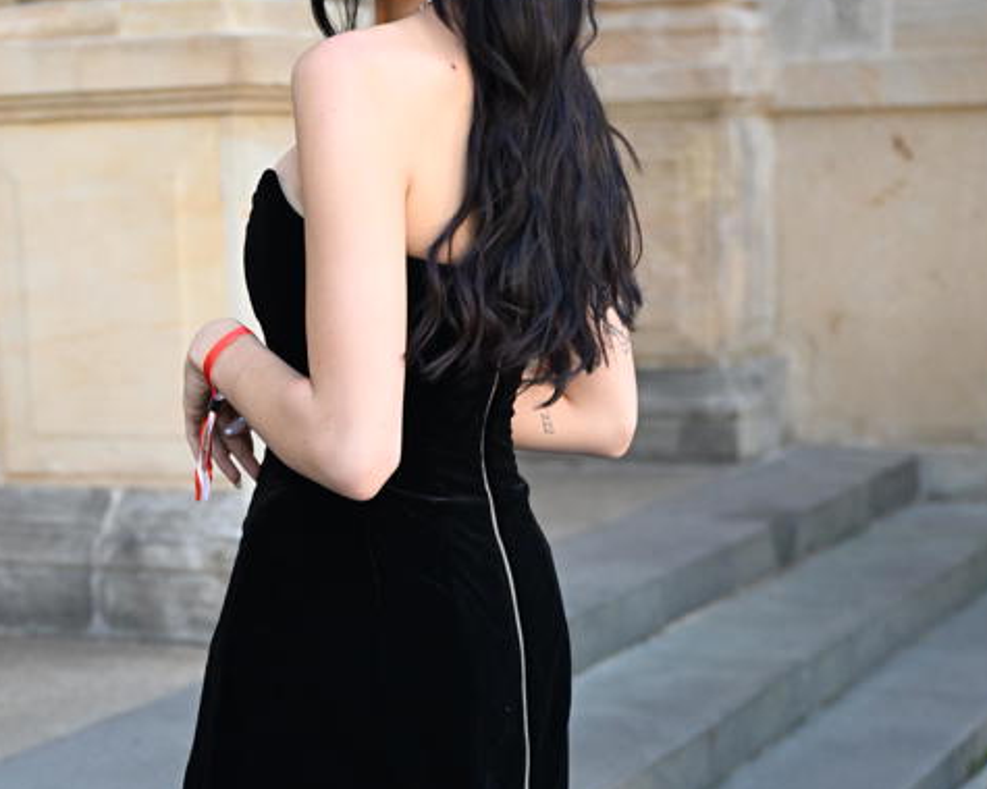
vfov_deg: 17.2
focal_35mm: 88
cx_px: 339
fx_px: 2571
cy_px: 711
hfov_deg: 21.7
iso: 1250
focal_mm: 43
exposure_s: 1/1000
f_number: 2.8
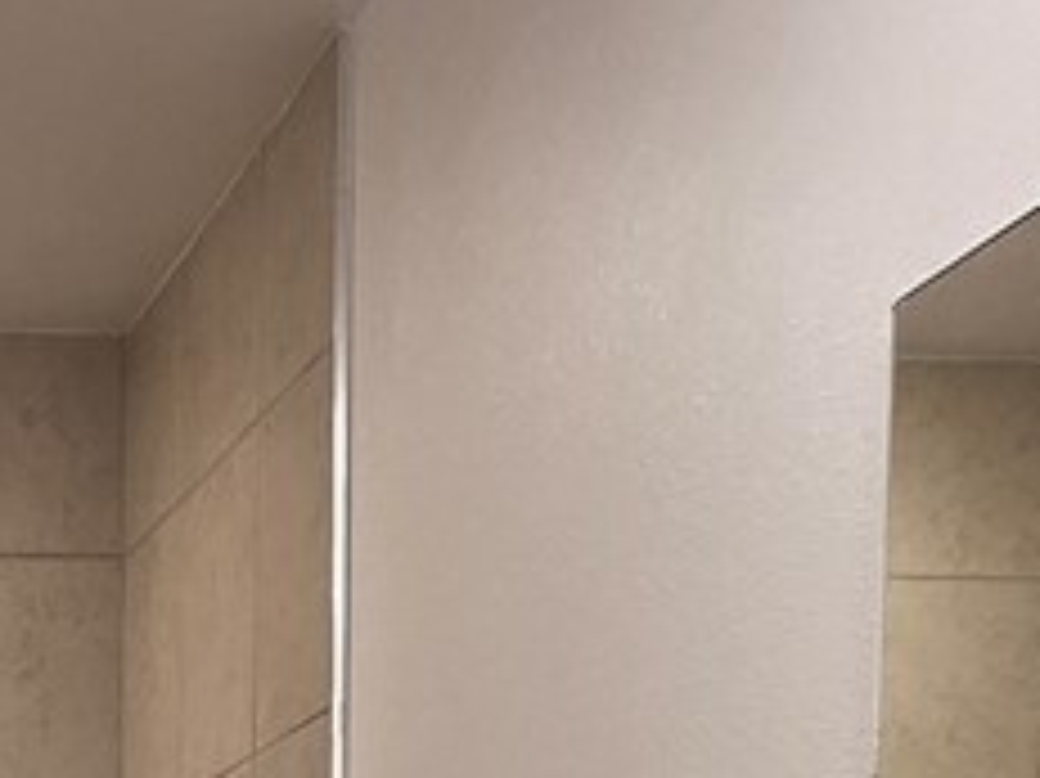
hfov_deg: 20.8
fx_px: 2703
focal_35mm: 90
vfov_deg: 13.4
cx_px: -81
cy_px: 1686
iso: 160
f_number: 2.2
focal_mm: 2.2
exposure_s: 1/120
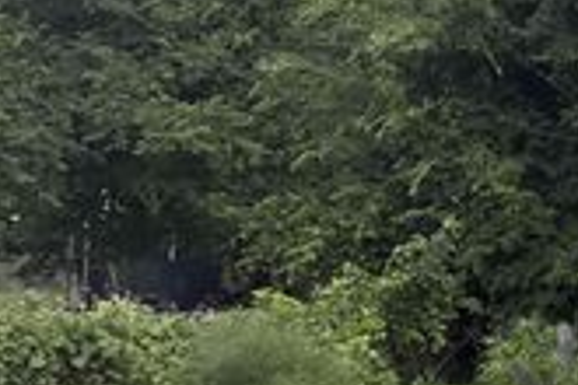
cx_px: 1117
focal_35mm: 97
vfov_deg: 14.1
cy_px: 273
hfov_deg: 16.6
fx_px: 1557
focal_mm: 6.76
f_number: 1.78
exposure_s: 1/226
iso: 160
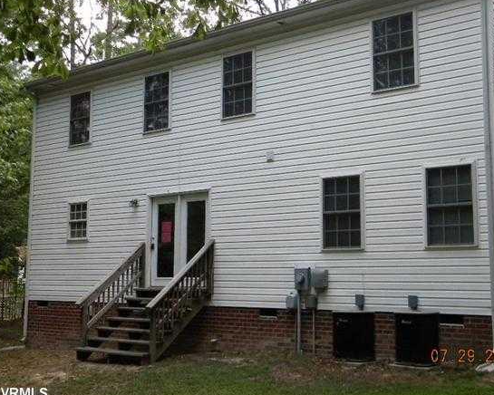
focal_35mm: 47
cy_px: 184
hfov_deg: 39.5
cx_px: 265
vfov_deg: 32.1
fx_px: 687
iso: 400
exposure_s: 1/390
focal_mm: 7.3
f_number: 3.8
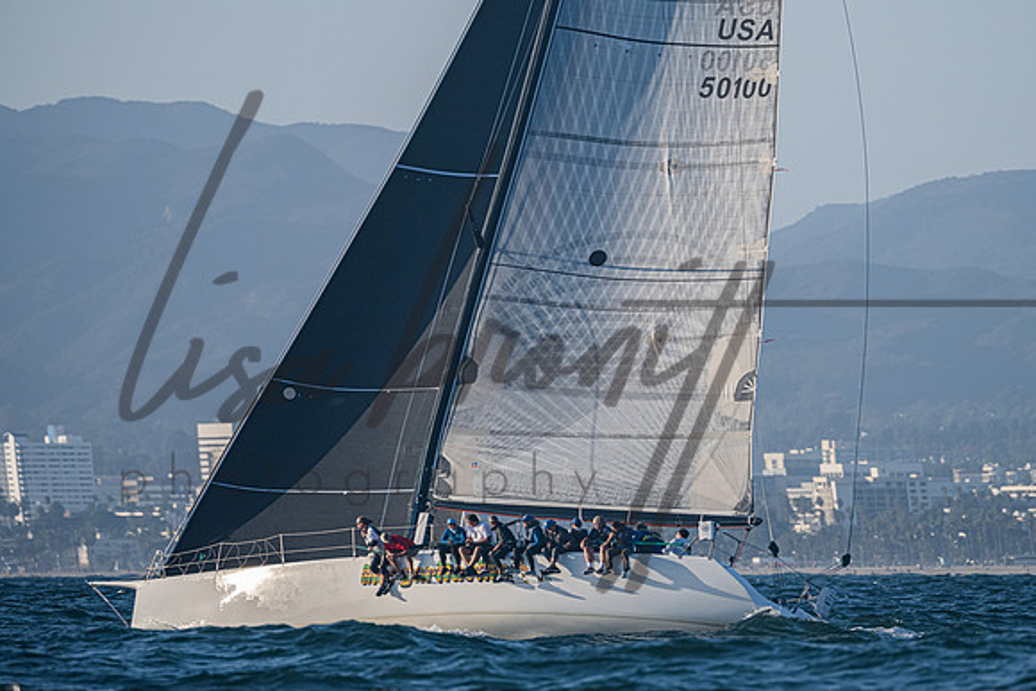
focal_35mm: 499
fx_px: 14372
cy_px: 265
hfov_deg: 4.1
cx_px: 643
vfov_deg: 2.8
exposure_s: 1/2000
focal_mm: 400
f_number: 7.1
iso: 400
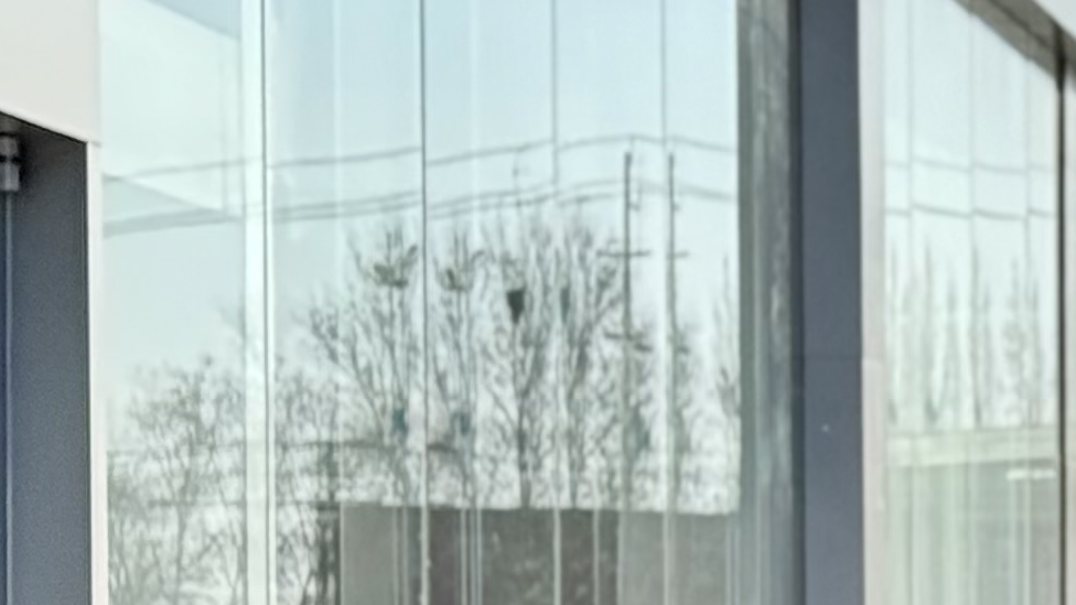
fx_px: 6163
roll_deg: +0.8
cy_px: 937
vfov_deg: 5.6
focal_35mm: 216
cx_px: 2062
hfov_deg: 9.4
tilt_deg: +0.4
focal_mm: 6.76
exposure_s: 1/1377
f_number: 1.78
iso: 80
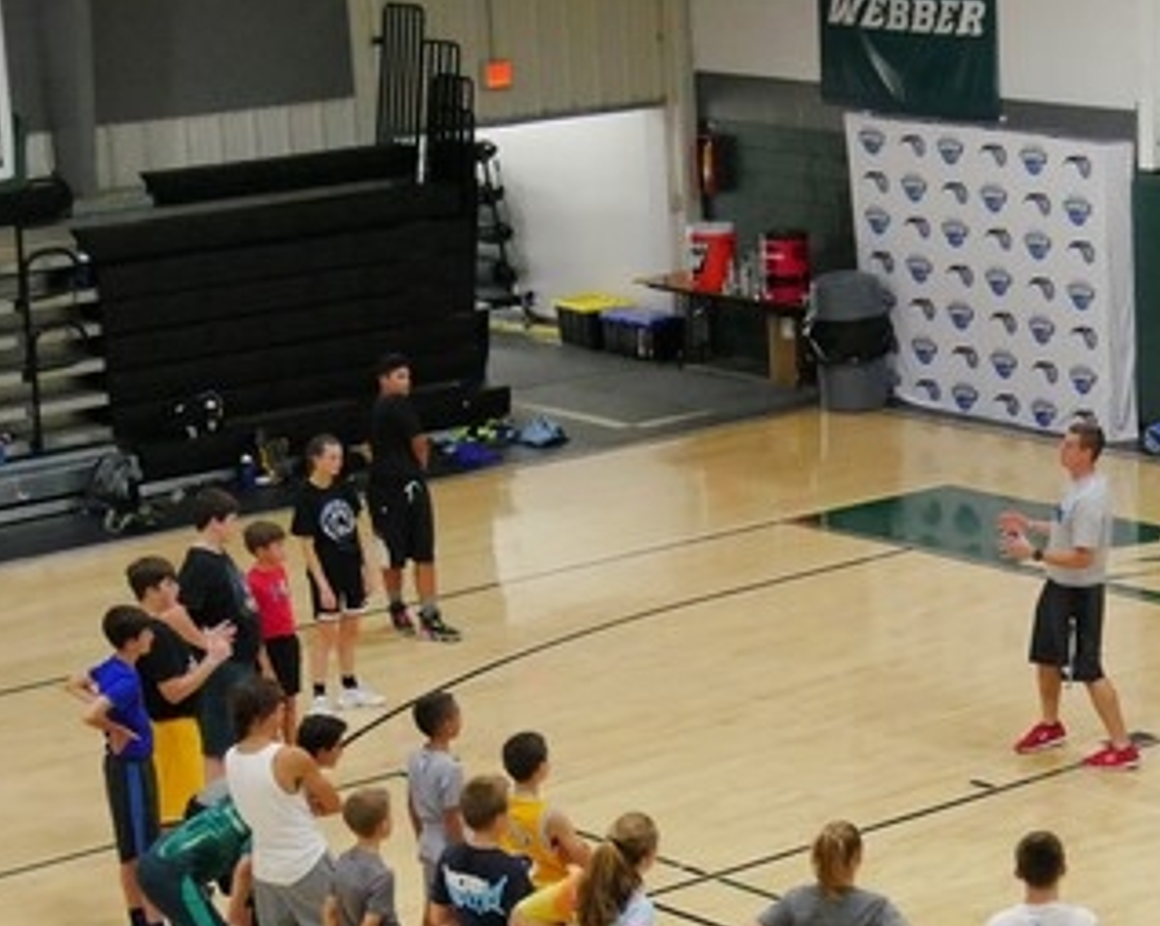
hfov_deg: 17.2
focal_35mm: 110
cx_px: 1085
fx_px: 3774
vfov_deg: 13.9
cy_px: 729
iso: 6400
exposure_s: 1/320
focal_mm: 28
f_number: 4.5
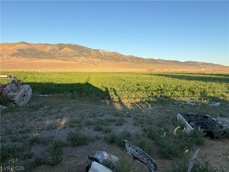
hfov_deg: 67.3
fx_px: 172
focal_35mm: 26
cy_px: 86
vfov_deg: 53.1
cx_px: 114
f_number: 1.6
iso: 50
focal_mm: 5.96
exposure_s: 1/1239
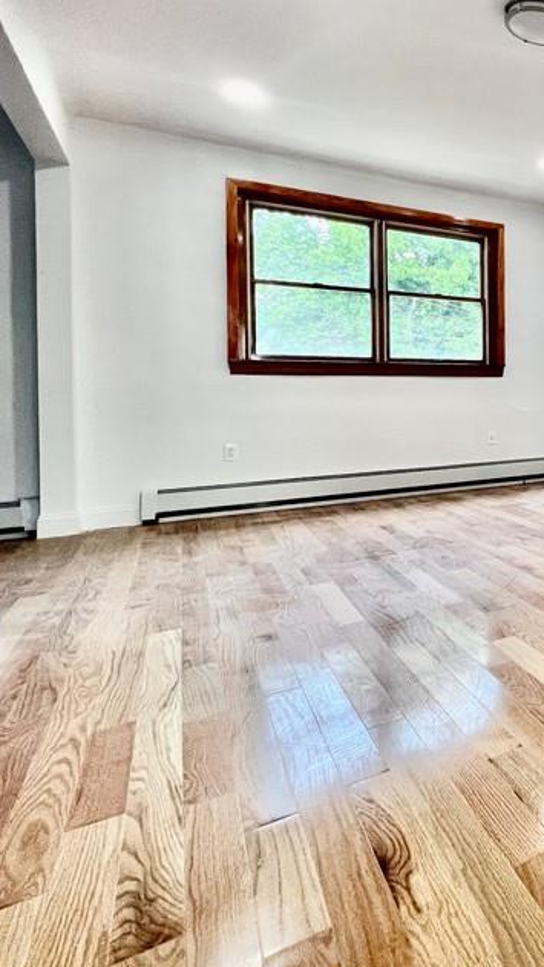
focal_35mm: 23
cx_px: 748
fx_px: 590
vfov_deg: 77.9
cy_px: 391
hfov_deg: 32.7
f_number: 1.8
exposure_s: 1/122
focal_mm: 1.57
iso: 100
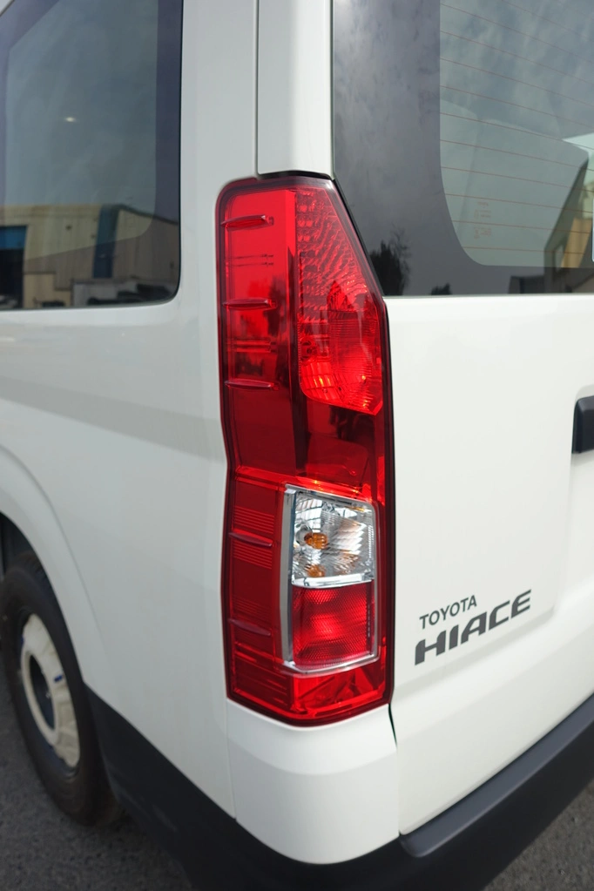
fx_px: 594
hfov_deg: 53.1
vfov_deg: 73.7
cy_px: 446
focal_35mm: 24
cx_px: 297
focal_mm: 8.8
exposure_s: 1/320
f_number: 5.6
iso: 125
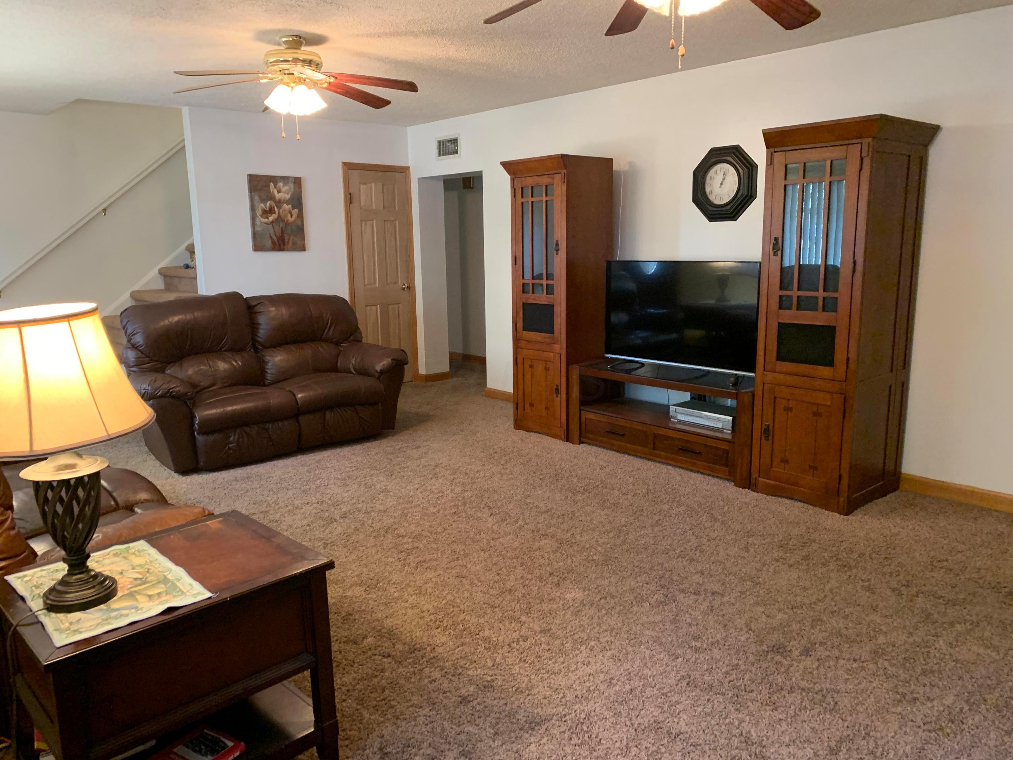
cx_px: 506
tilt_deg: -10.8
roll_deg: +1.4
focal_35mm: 26
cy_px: 380
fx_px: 761
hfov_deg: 67.3
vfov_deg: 53.1
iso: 500
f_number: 1.8
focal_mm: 4.25
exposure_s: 1/30
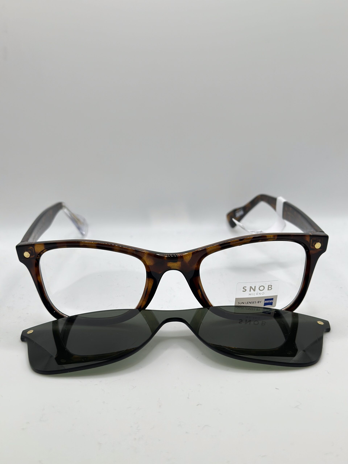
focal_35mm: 48
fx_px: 643
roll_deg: -0.3
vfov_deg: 39.7
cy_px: 232
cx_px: 174
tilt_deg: -31.7
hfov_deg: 30.3
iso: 80
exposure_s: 1/529
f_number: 1.78
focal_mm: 6.86
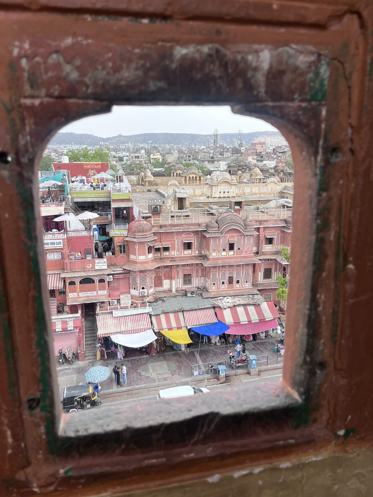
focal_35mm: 26
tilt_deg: -14.1
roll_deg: -0.1
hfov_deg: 53.1
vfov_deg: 67.3
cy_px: 248
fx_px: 374
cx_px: 186
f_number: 1.6
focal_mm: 5.1
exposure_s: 1/1009
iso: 50
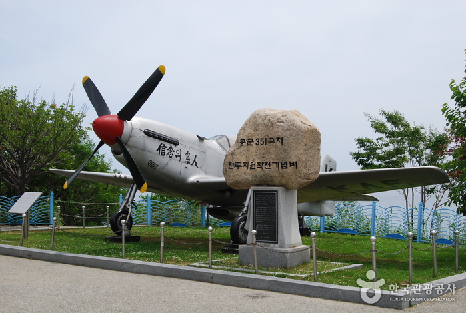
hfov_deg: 41.0
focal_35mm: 48
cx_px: 233
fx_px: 623
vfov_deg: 28.2
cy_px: 156
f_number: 11
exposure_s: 1/125
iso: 100
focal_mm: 32
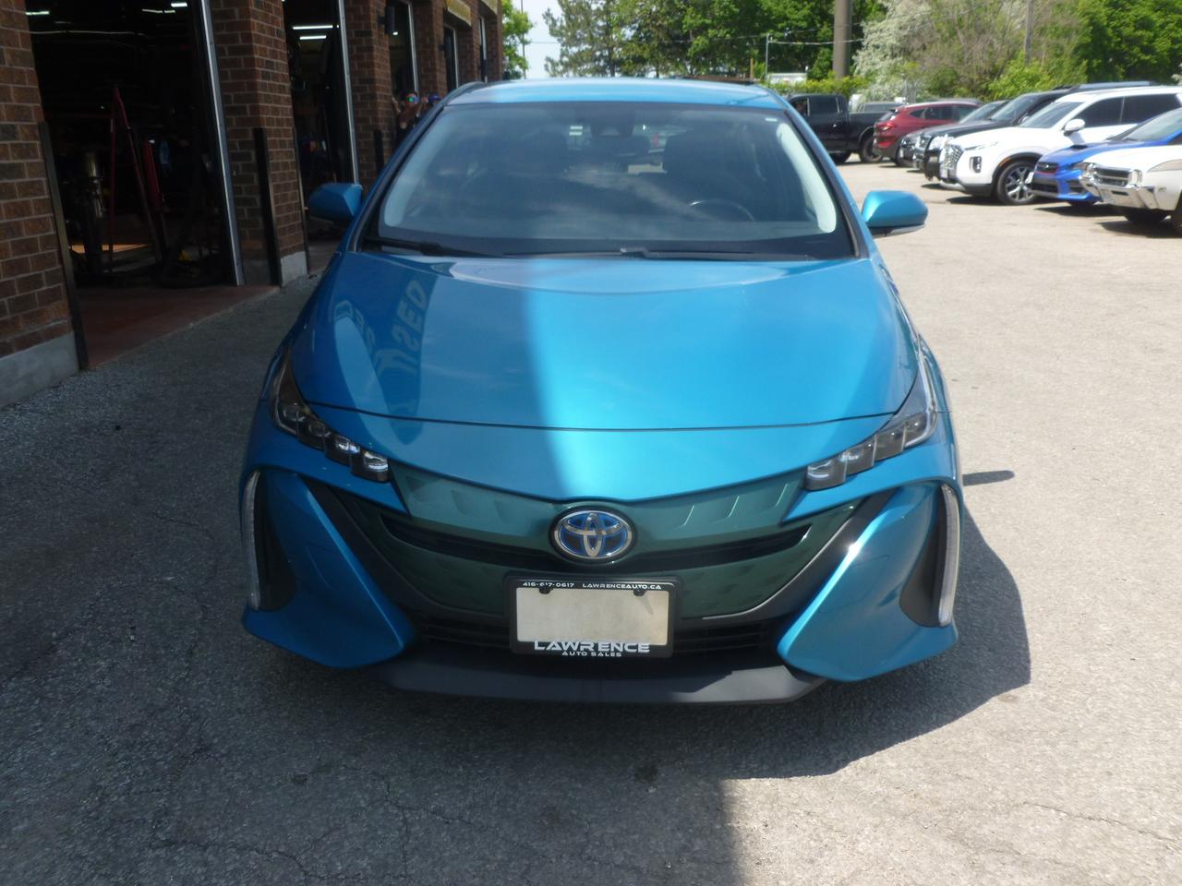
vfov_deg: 49.7
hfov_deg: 63.4
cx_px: 591
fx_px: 956
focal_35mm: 28
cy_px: 443
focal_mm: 5
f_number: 3.3
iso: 100
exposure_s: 1/500
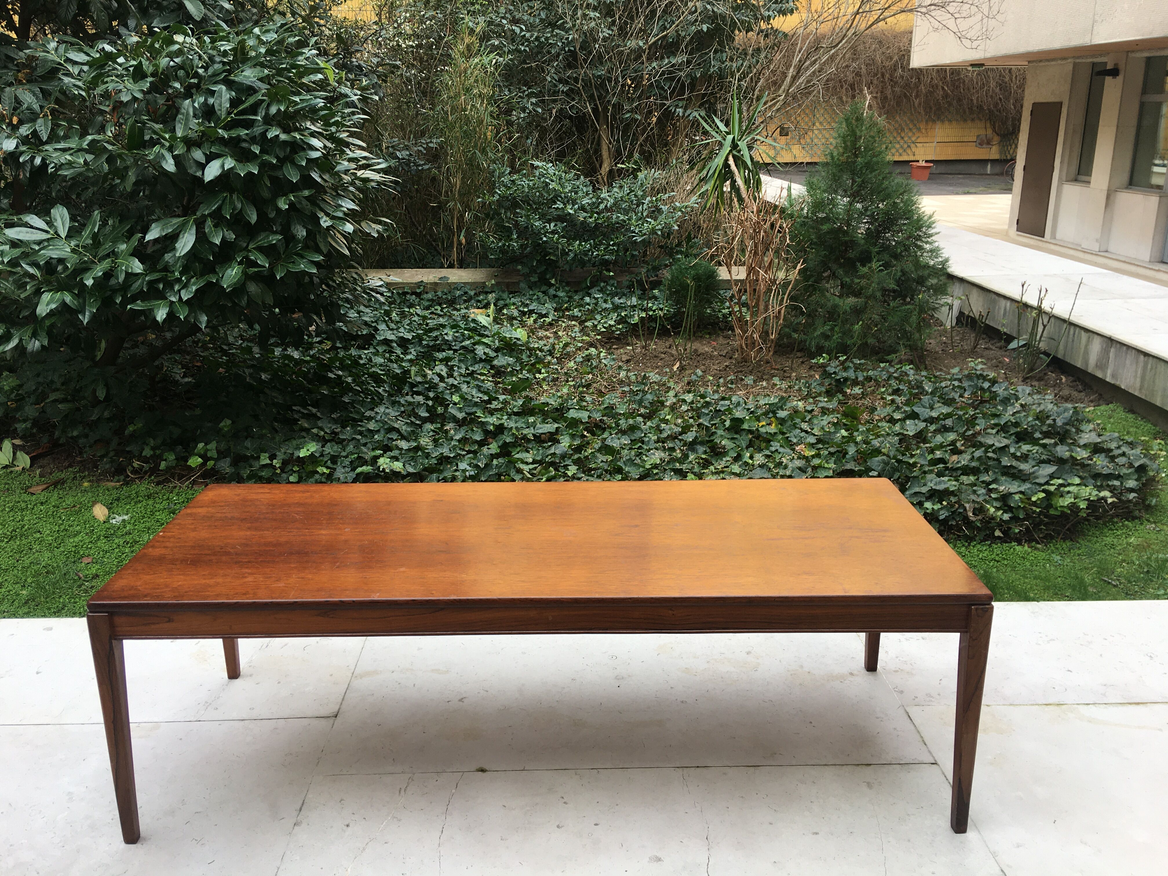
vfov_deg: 48.2
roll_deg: +0.3
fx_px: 979
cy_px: 438
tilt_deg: -15.0
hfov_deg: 61.7
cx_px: 584
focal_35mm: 29
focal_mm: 4.15
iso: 25
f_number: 2.2
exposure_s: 1/119
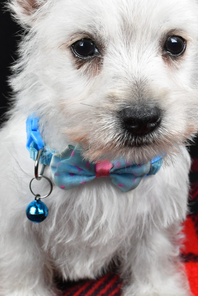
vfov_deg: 29.9
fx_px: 553
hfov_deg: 20.3
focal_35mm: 67
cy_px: 104
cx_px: 87
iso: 3200
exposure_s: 1/500
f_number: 11
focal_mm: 28
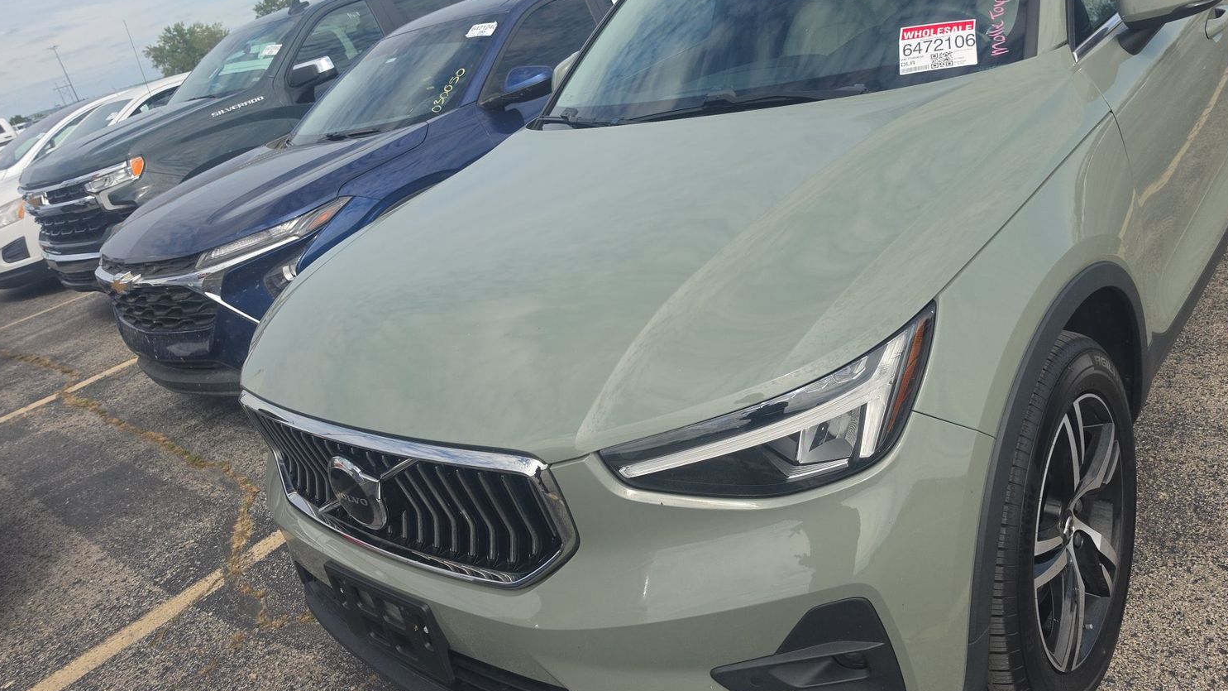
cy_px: 266
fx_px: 879
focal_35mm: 27
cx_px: 644
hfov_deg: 69.8
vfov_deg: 42.6
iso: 64
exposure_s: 1/5605
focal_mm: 6.5
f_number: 1.4
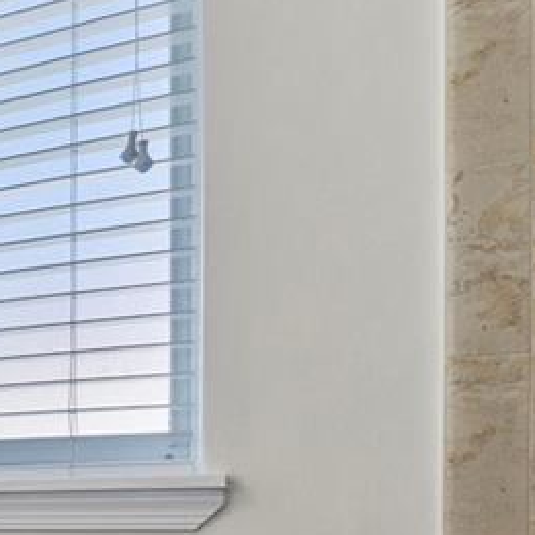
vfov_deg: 31.7
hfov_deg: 22.2
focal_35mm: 50
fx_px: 874
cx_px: -406
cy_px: 522
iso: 250
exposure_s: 1/160
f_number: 9
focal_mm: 10
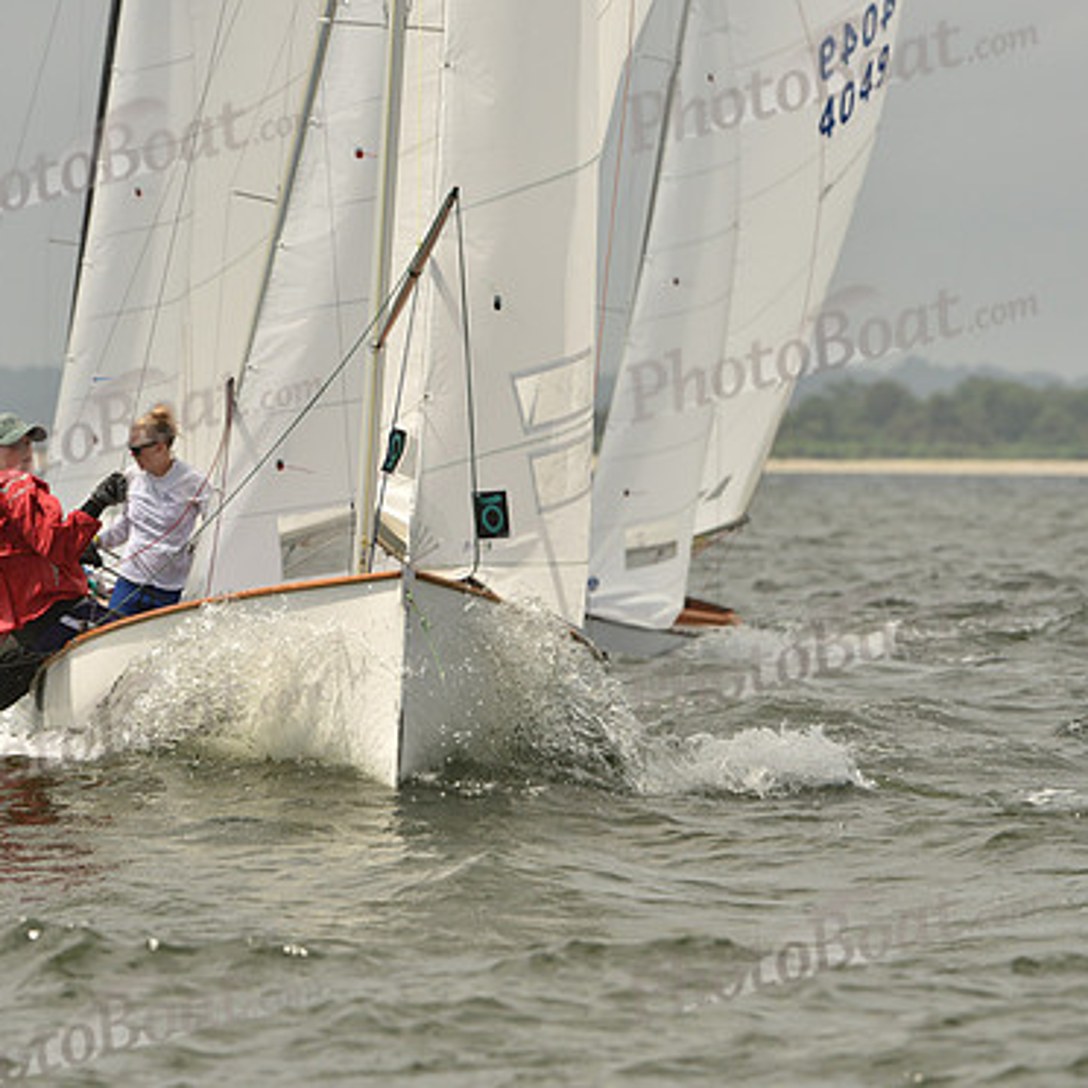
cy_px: 540
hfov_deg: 3.7
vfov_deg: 3.7
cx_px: 477
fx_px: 16962
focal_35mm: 477
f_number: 8
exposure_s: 1/1250
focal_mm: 360
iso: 320
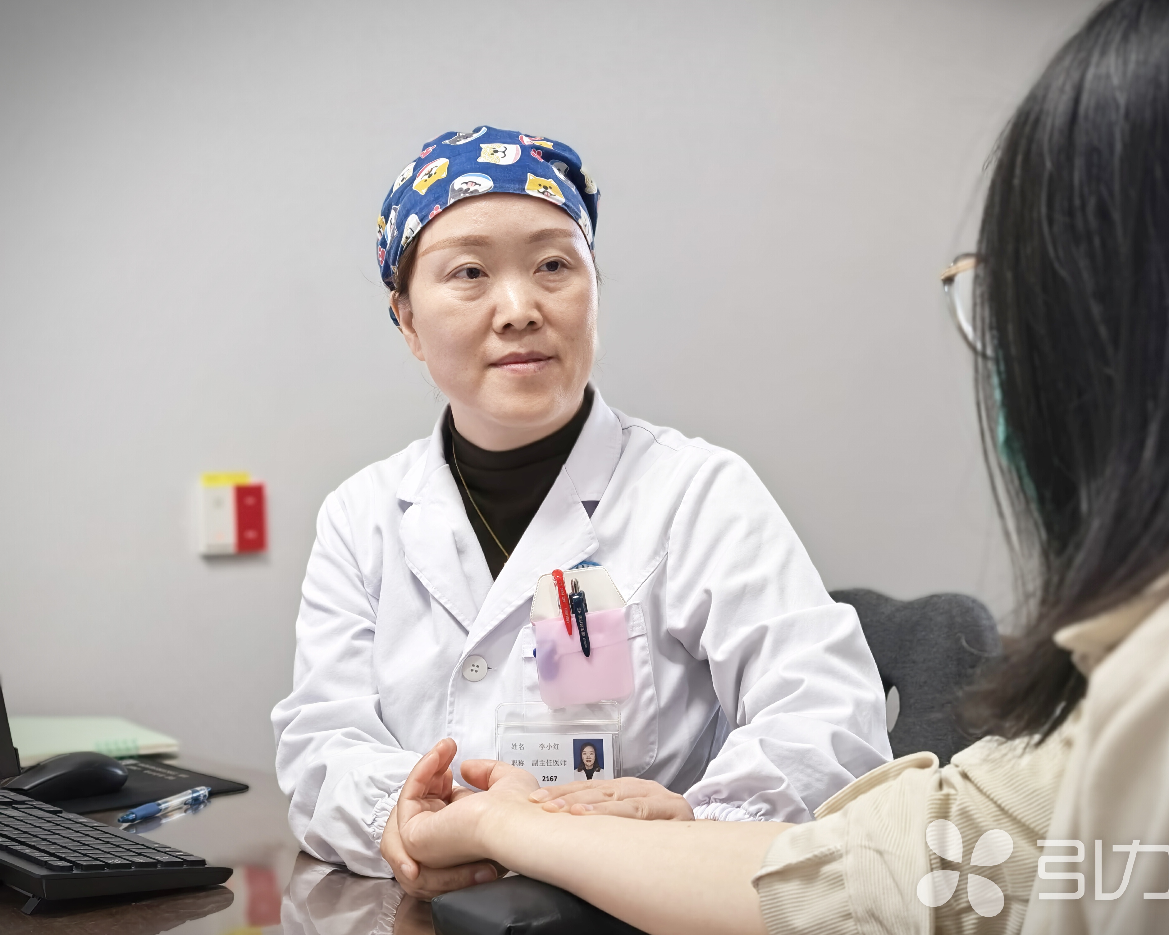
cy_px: 464
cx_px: 635
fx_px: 1764
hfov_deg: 36.6
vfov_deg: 29.7
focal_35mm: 51
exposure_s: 1/100
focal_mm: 8.5
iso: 125
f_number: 2
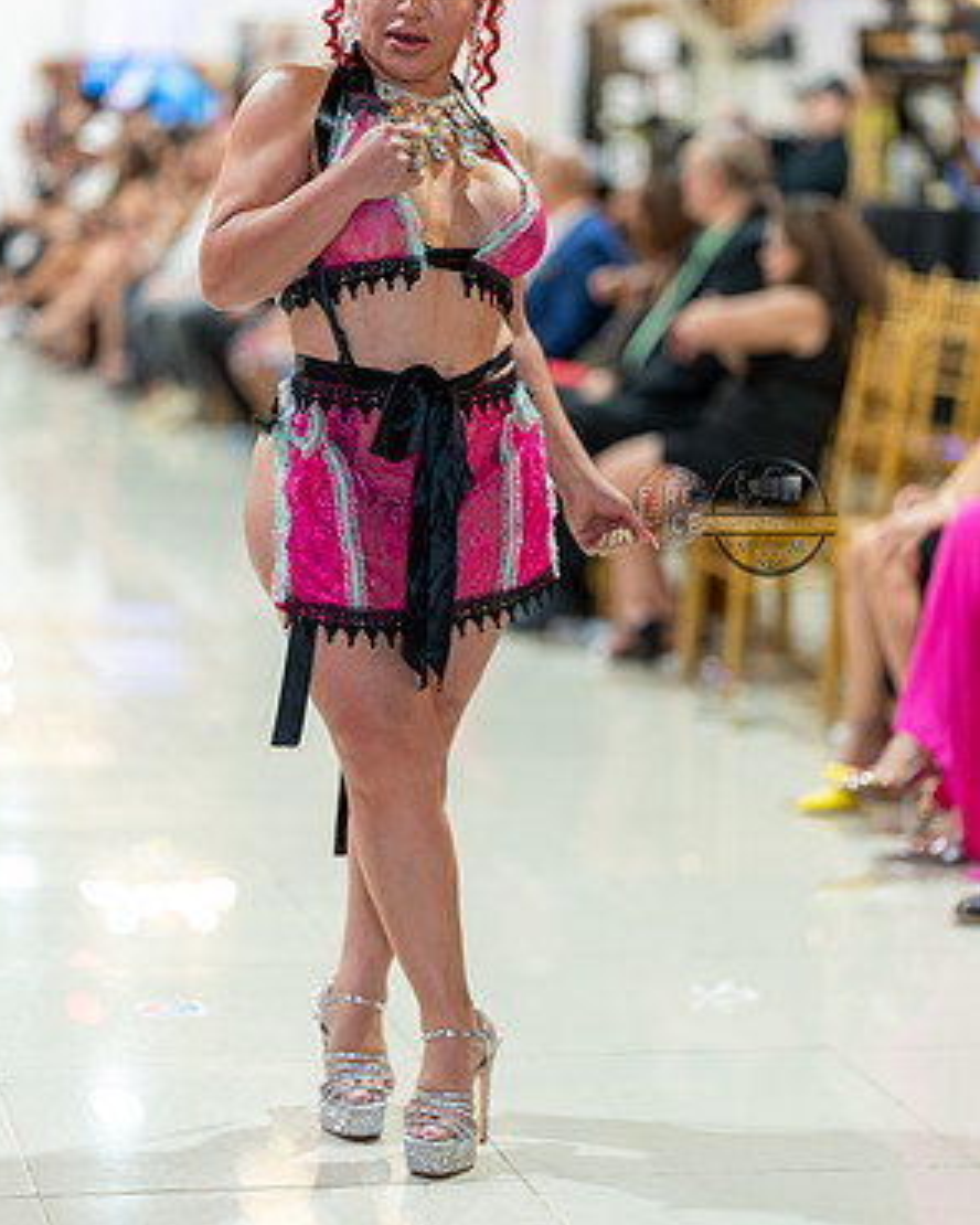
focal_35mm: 97
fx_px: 3517
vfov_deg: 19.7
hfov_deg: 15.9
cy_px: 516
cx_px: 487
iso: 400
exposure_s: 1/160
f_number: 1.4
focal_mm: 85
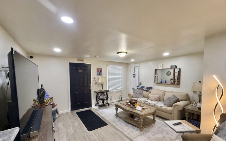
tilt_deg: -3.5
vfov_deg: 74.3
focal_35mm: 15
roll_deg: -0.2
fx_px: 92
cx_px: 113
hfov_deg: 101.5
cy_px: 80
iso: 250
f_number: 2.2
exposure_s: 1/120
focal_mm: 2.22
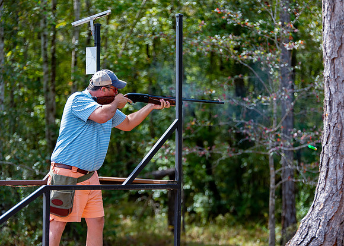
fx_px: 1281
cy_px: 118
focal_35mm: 131
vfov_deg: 10.9
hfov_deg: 15.3
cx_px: 182
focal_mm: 116
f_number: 2.8
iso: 100
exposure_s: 1/320
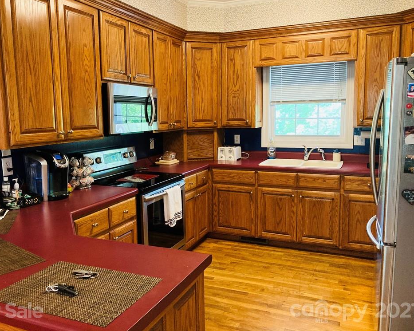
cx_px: 195
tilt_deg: -7.3
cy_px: 162
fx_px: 368
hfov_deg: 58.7
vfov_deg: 48.5
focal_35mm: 30
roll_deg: -0.3
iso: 400
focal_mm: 3.99
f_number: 1.8
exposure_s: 1/30
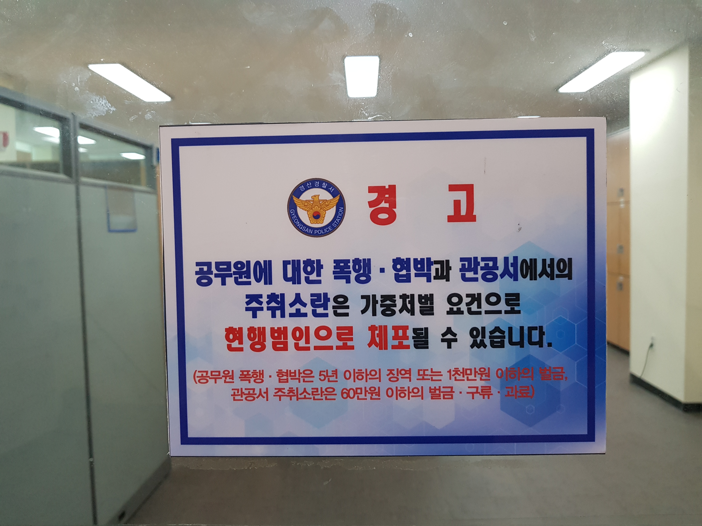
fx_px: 527
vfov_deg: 53.1
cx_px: 351
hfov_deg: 67.3
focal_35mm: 26
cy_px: 263
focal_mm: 4.2
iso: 125
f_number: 1.7
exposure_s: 1/60
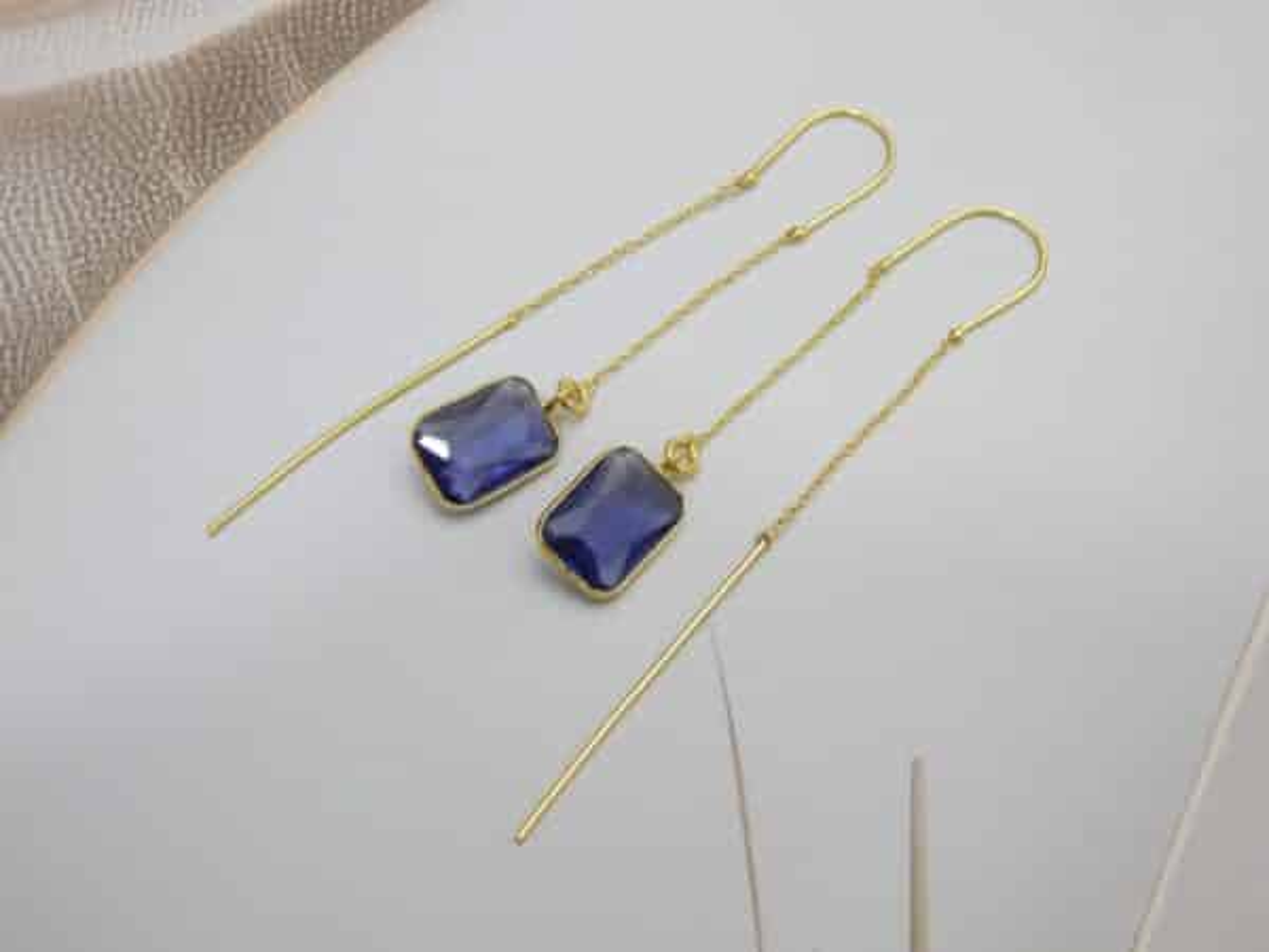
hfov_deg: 35.5
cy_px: 476
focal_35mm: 54
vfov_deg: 27.0
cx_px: 634
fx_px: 1980
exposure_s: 1/30
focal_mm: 9.7
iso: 220
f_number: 3.8
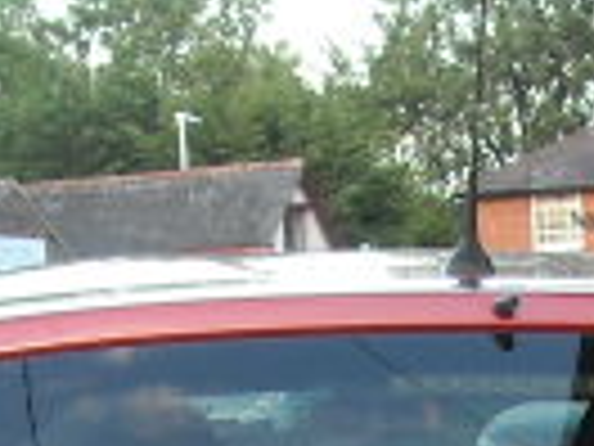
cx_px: 495
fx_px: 2917
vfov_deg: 8.1
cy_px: 1072
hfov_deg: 11.6
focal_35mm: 170
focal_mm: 5.7
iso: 124
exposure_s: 1/60
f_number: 2.8
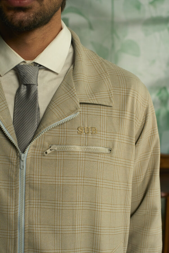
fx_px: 352
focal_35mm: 50
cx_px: 84
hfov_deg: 27.0
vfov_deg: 39.6
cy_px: 126
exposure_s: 1/250
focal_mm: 50
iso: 1600
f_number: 6.3
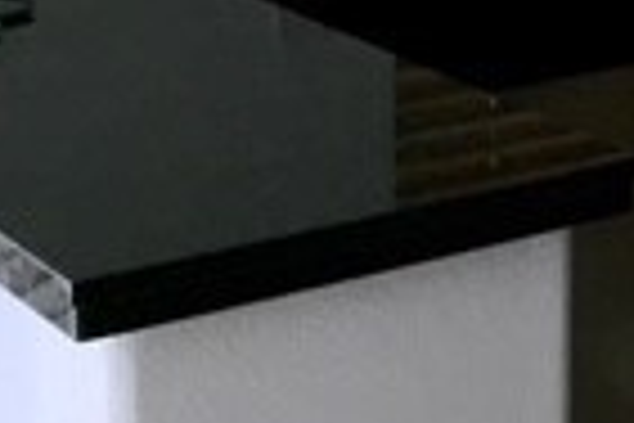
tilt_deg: -4.5
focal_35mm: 137
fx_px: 2413
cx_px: 1403
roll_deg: -0.9
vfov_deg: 9.5
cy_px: -369
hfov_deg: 12.5
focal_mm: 4.15
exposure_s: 1/124
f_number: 2.2
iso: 32
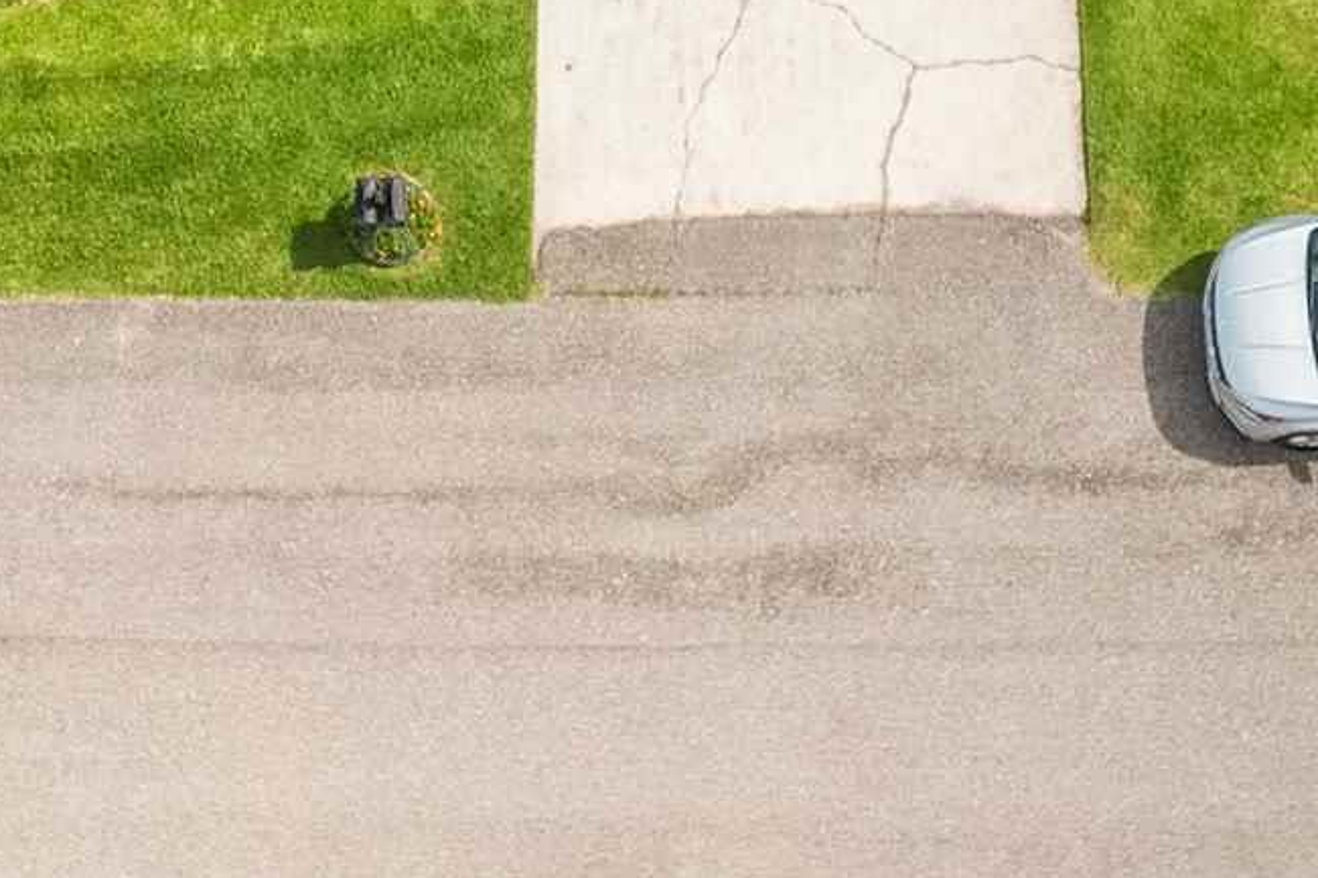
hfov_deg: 19.6
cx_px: 831
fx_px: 3806
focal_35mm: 104
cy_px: -1146
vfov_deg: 11.2
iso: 120
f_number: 2.8
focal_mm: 8.38
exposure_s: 1/180
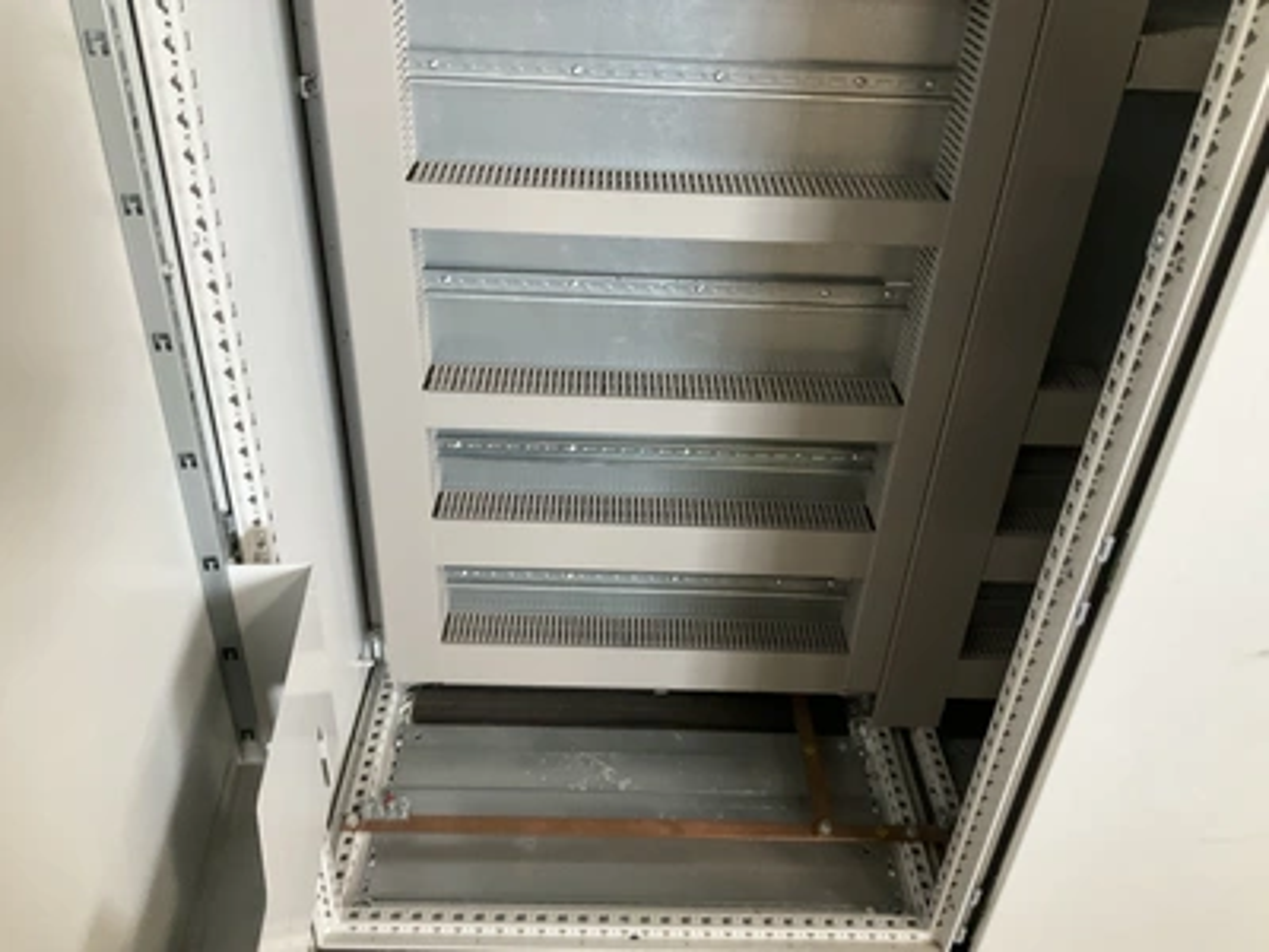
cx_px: 634
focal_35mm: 29
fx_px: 1063
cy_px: 476
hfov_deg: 61.7
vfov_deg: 48.2
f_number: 1.8
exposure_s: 1/60
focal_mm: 3
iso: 160
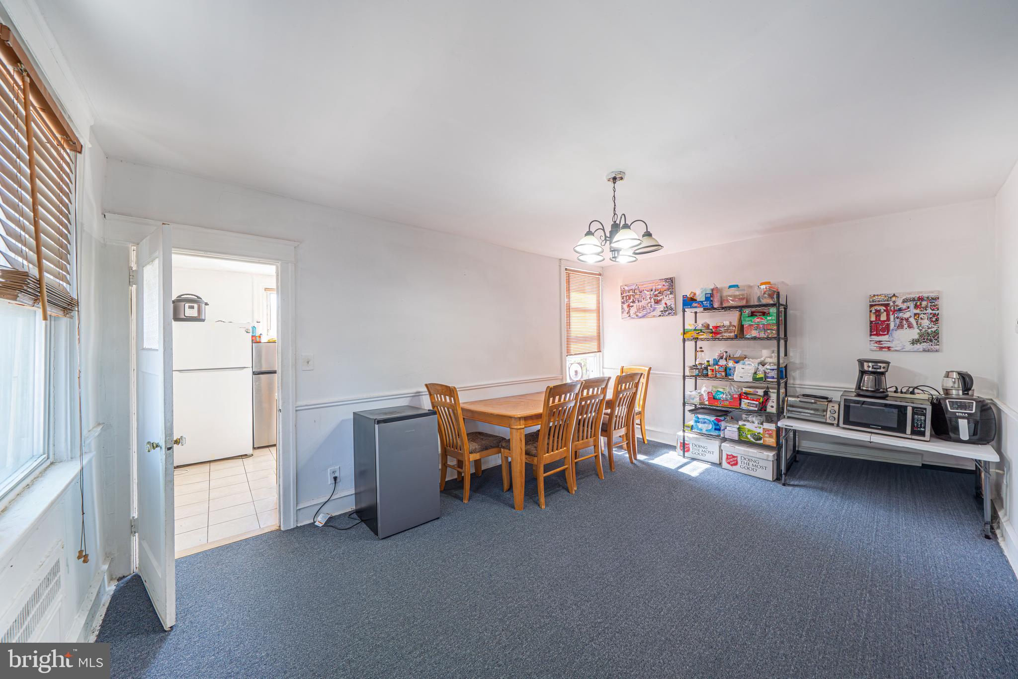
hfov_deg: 112.6
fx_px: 339
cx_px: 509
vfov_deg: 90.0
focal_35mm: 12
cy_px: 340
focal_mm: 12
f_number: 7.1
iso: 250
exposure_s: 1/15
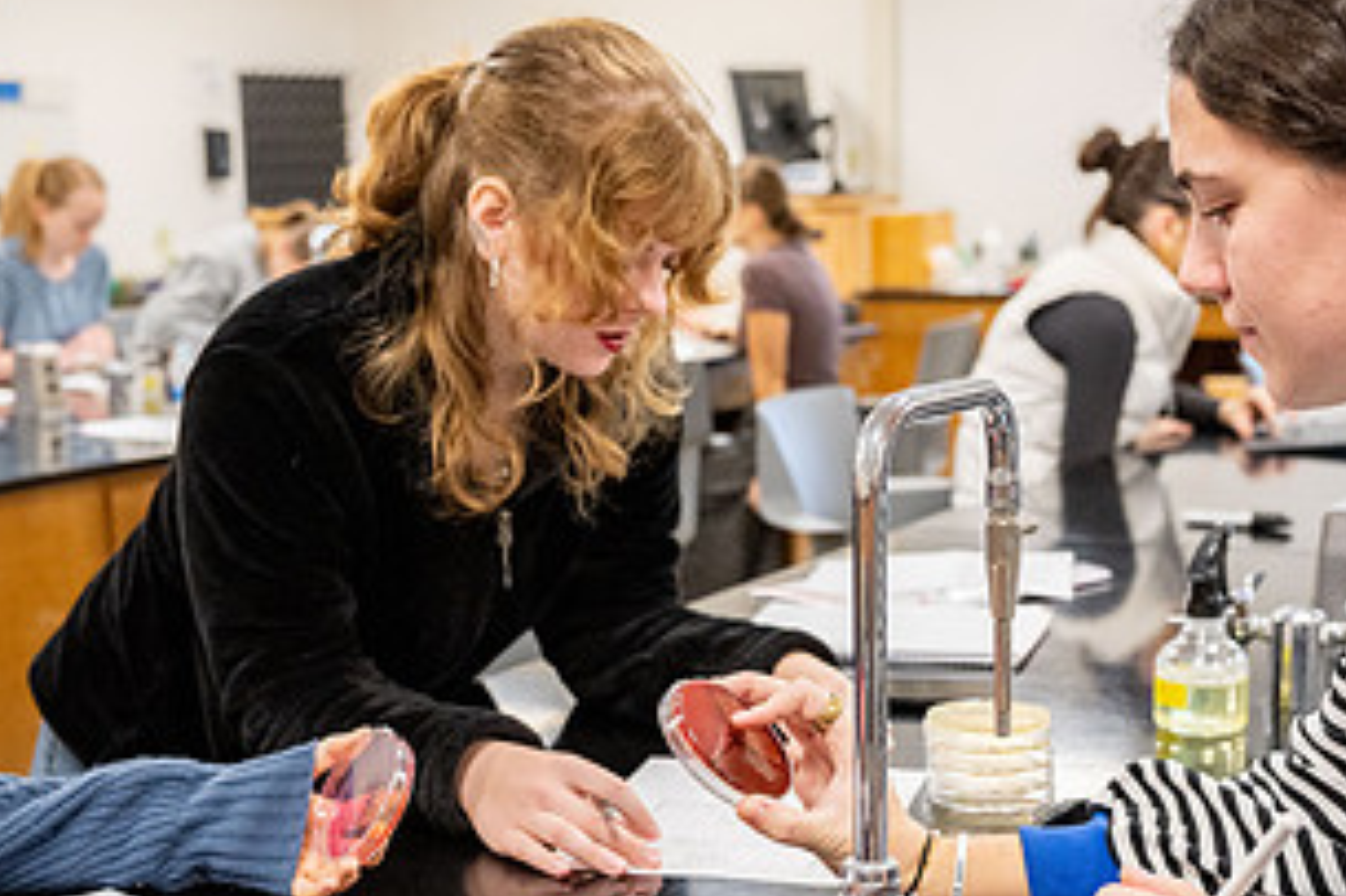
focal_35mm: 60
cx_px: 635
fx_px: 2242
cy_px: 554
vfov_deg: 22.5
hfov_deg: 33.4
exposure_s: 1/250
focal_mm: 31.5
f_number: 3.2
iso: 1000
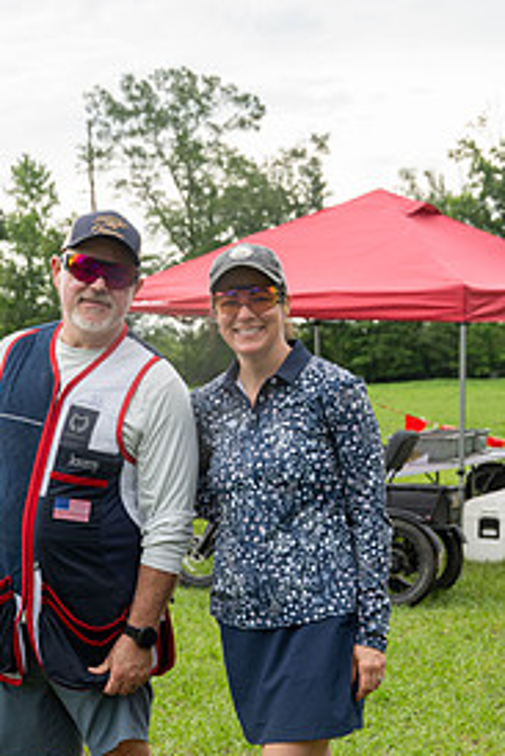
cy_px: 549
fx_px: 1723
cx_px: 215
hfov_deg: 16.7
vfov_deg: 24.5
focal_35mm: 82
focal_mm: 50
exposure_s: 1/100
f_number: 6.3
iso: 100
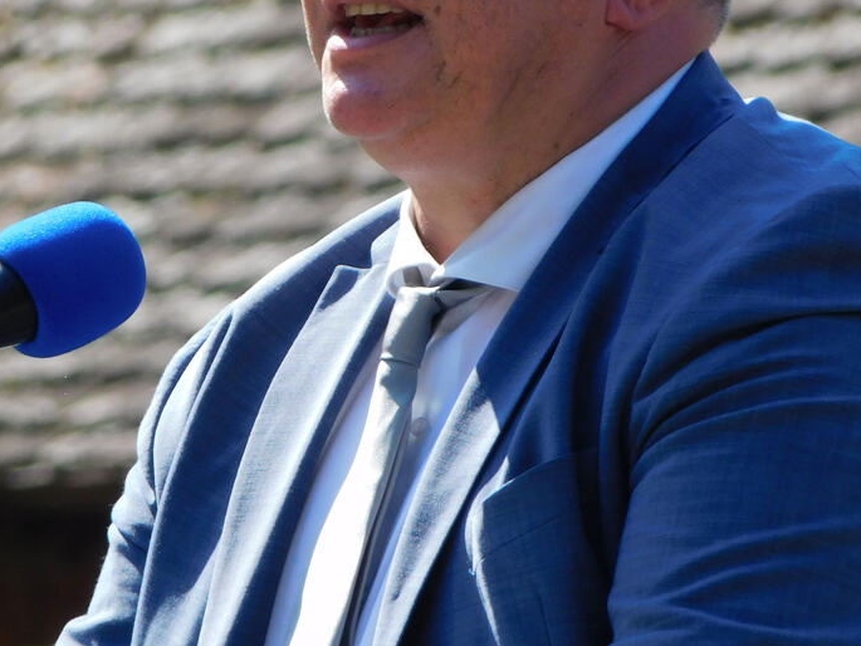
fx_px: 28111
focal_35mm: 1130
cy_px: 133
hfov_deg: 1.8
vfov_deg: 1.3
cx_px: 225
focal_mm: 114.5
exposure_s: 1/200
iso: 125
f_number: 6.1
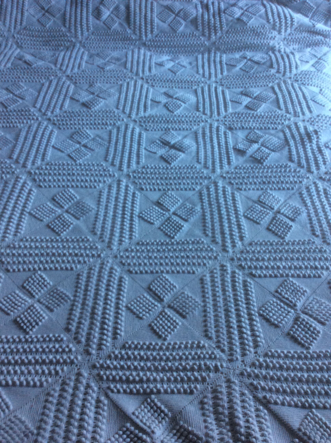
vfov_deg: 56.9
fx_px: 409
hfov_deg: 44.1
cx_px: 166
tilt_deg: -48.4
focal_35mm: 32
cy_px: 222
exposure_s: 1/25
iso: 80
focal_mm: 3.3
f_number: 2.4
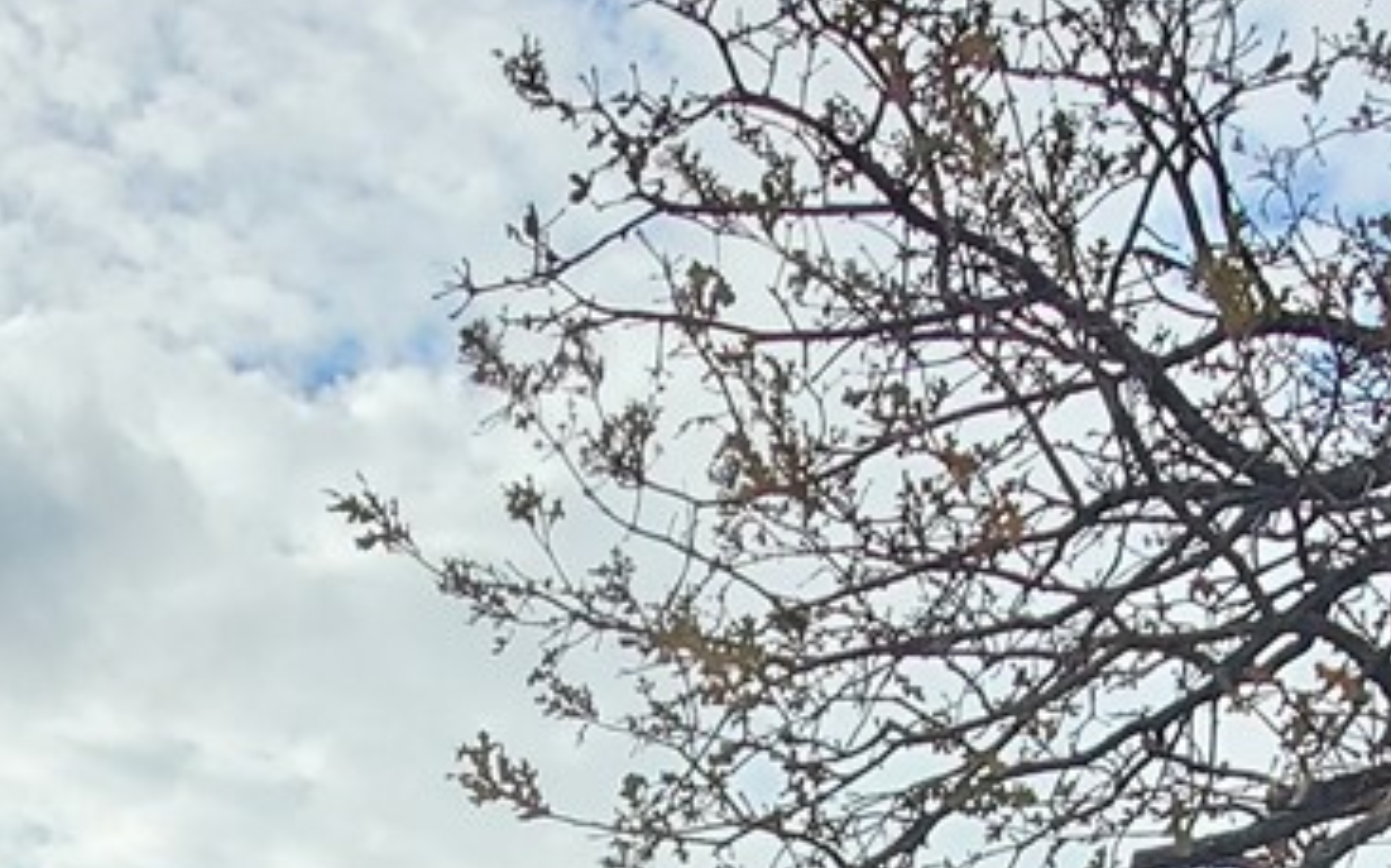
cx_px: 538
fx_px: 2918
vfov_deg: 14.5
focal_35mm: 77
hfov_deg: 26.7
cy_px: 1649
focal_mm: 1.8
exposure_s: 1/762
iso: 50
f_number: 2.2
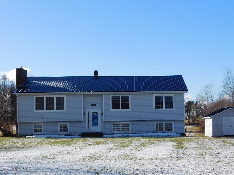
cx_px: 151
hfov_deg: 36.5
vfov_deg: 28.0
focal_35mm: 52
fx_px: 352
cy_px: 102
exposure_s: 1/1250
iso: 125
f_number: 3.6
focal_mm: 7.1
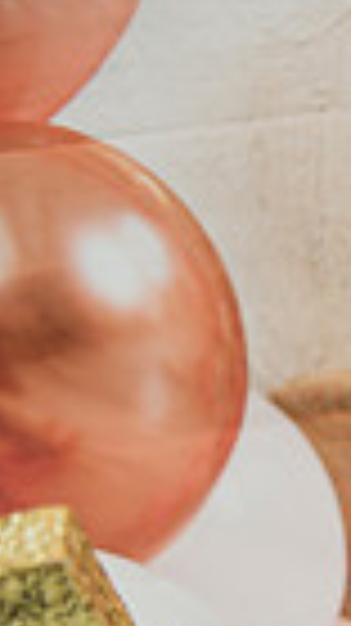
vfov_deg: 18.7
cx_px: 1228
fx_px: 1741
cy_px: 844
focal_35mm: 105
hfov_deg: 8.5
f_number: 2.8
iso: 200
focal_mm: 24
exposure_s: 1/125
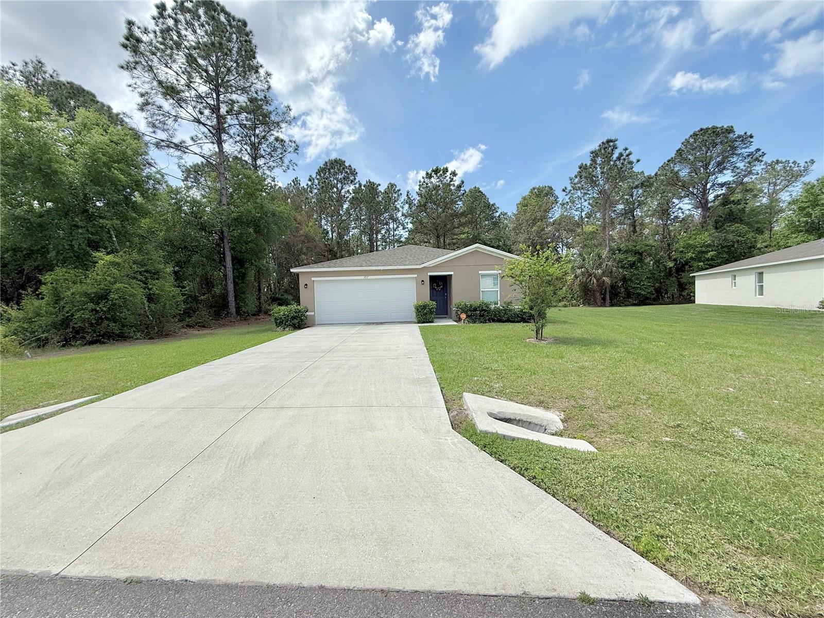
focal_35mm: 14
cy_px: 309
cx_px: 412
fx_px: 333
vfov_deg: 85.7
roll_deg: +1.3
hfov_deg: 102.1
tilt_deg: -1.3
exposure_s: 1/2237
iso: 50
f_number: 2.2
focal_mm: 2.22
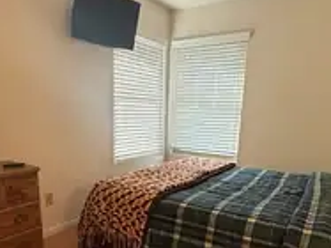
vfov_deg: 45.6
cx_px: 163
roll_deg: -1.8
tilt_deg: -13.4
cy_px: 175
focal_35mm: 30
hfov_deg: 60.0
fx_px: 287
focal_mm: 2.22
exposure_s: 1/120
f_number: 2.2
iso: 160
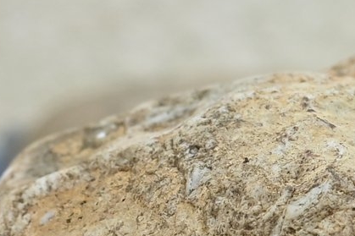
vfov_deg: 12.1
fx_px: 1084
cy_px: 303
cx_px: 150
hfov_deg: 18.6
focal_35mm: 110
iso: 100
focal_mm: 16
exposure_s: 1/160
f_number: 4
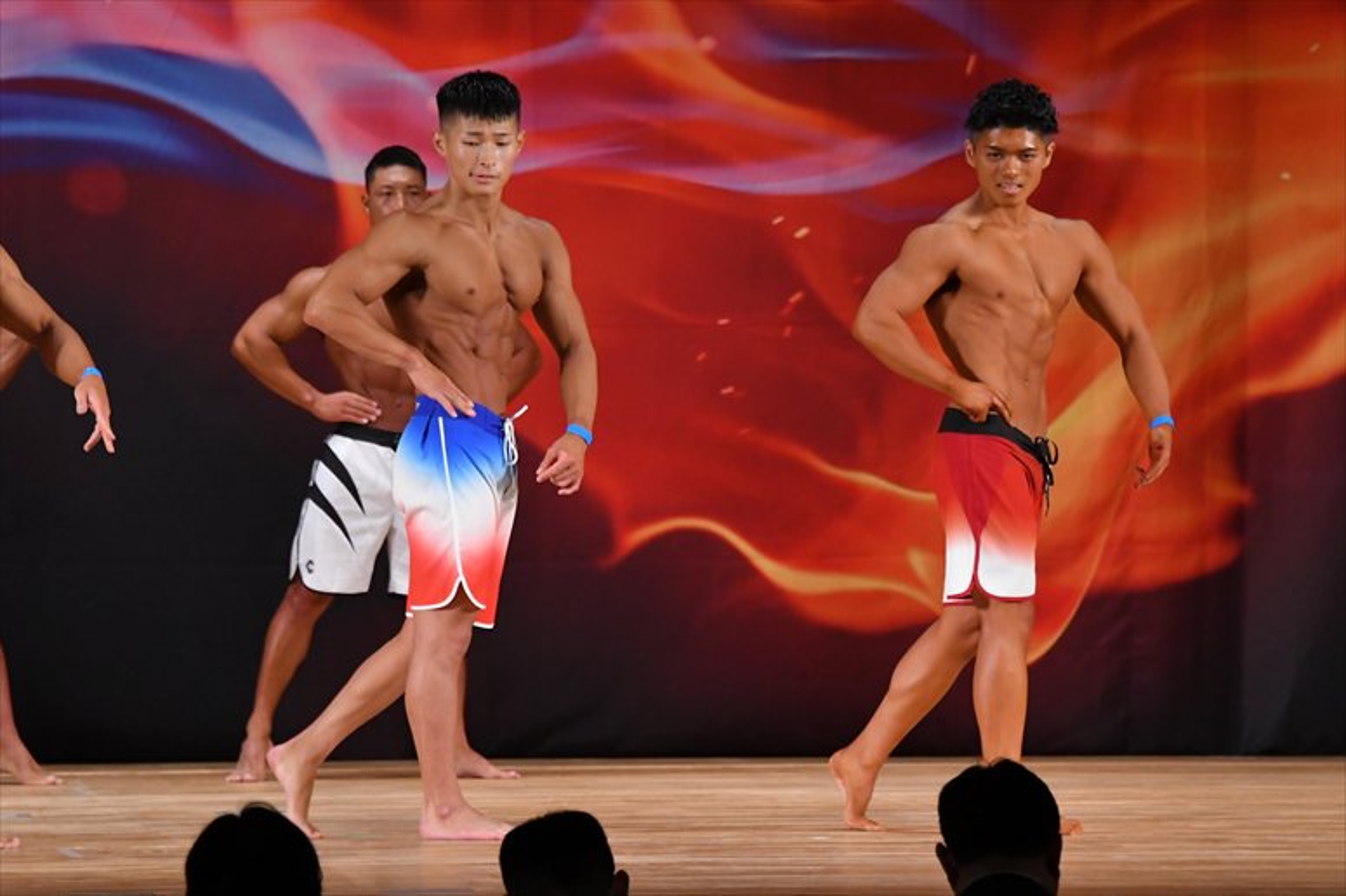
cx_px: 673
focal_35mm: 255
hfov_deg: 8.1
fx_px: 9530
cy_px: 448
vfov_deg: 5.4
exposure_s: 1/400
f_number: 5.6
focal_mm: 170
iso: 3200
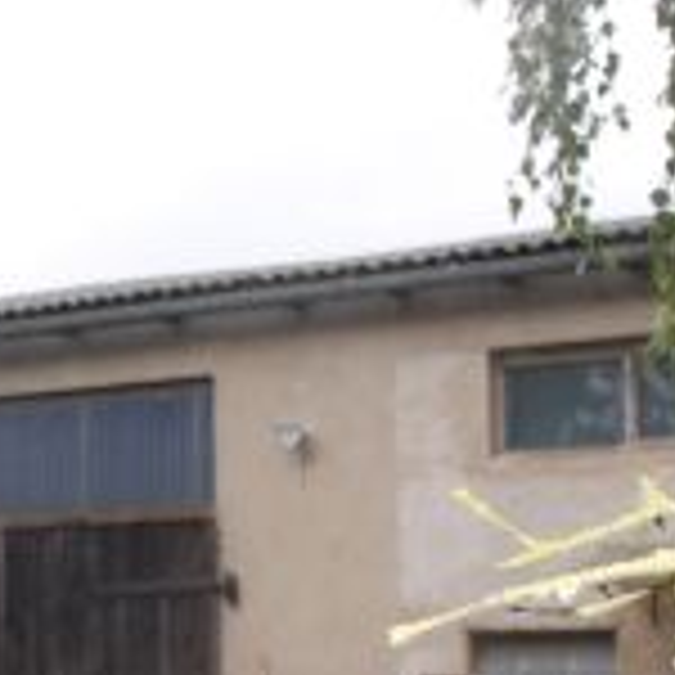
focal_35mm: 92
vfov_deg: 18.7
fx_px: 2030
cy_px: 524
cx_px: -18
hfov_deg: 18.3
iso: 400
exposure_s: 1/320
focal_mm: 18
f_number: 3.5
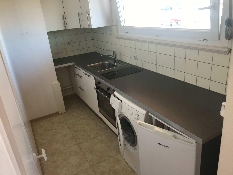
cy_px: 88
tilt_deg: -22.0
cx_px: 116
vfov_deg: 49.7
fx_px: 188
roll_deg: +6.7
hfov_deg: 63.4
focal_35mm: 28
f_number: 1.8
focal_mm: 3.99
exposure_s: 1/50
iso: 25
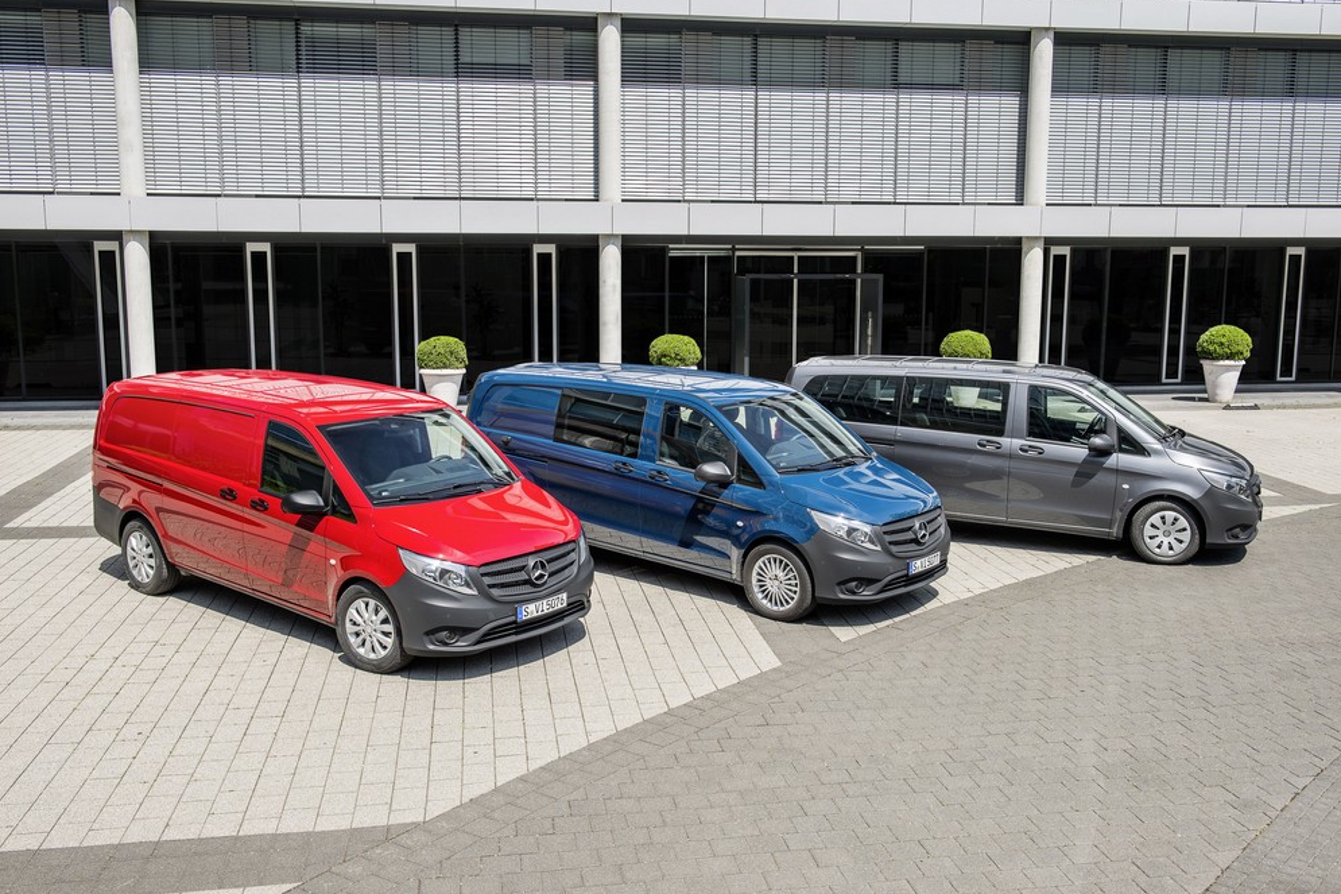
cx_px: 679
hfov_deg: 54.4
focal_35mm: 35
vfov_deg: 37.8
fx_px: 1303
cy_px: 443
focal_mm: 34
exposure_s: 1/40
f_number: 10
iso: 100
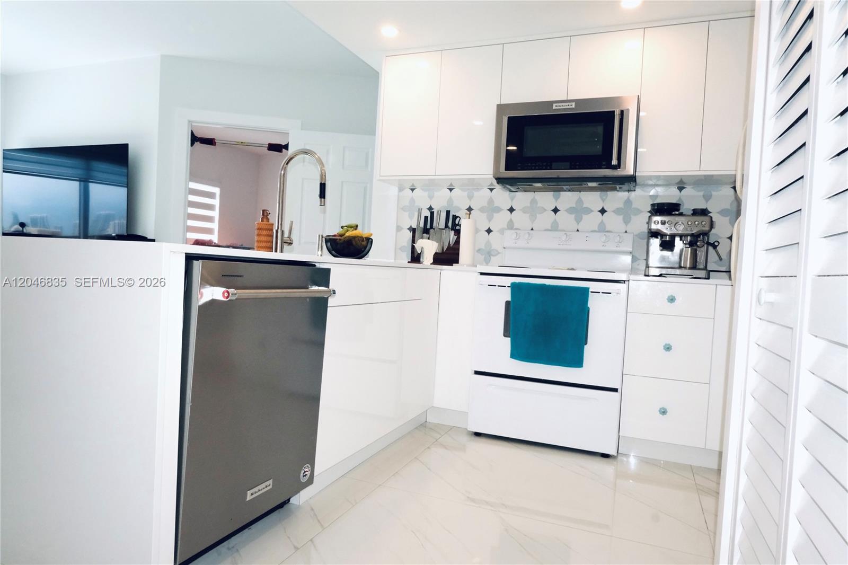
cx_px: 424
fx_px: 542
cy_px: 282
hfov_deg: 76.1
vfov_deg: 55.1
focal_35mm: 23
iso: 2500
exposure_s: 1/100
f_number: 13
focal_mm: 15
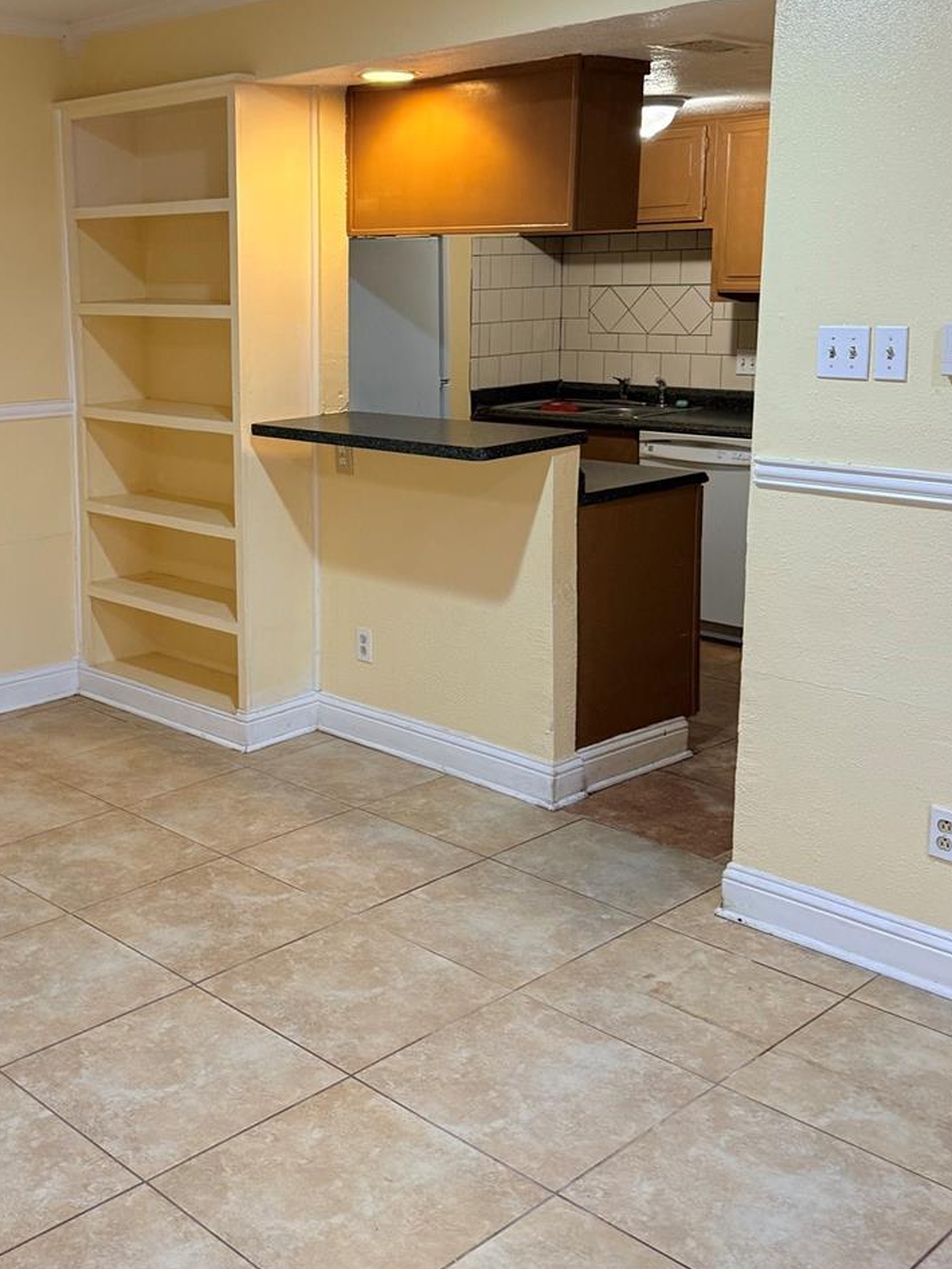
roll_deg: -0.3
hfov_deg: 36.3
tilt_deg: -9.7
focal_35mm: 39
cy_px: 532
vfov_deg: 47.7
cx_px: 285
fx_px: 1430
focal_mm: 6.76
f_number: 1.78
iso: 250
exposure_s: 1/60
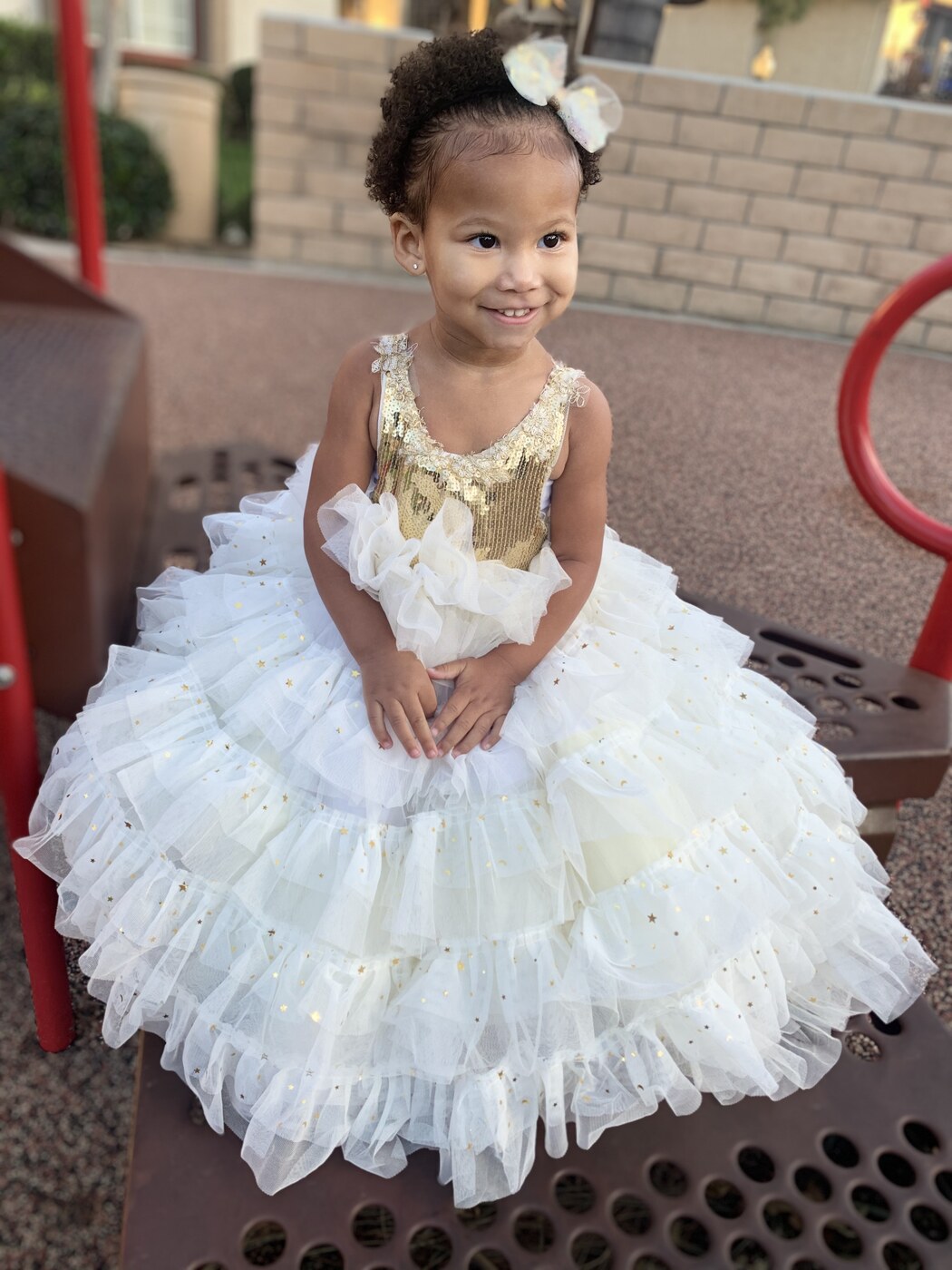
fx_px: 953
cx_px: 476
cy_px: 635
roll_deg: -7.1
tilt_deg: -27.8
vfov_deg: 67.3
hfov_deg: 53.1
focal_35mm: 26
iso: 25
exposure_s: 1/122
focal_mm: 4.25
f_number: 1.8
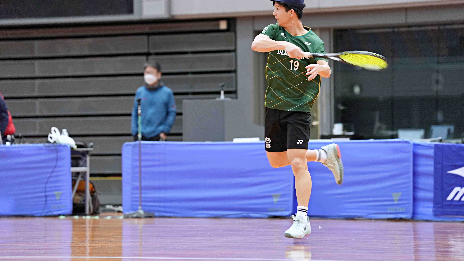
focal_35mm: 210
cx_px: 232
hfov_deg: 10.3
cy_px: 113
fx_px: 2584
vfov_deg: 5.8
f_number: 3.5
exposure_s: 1/250
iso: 2000
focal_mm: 200
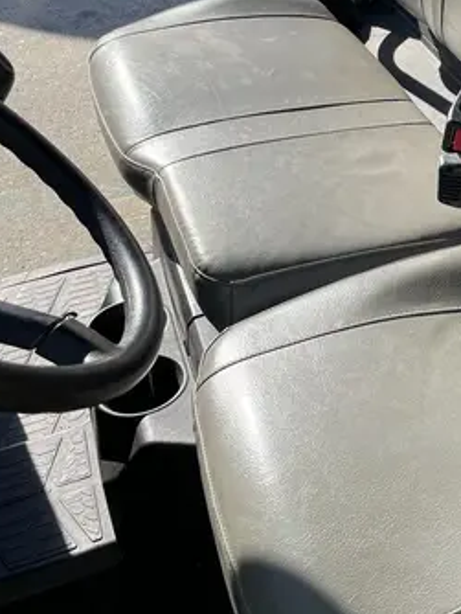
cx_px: 448
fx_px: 1011
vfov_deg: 33.3
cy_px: 174
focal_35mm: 57
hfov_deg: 24.6
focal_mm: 4.2
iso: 50
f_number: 1.6
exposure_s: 1/2882
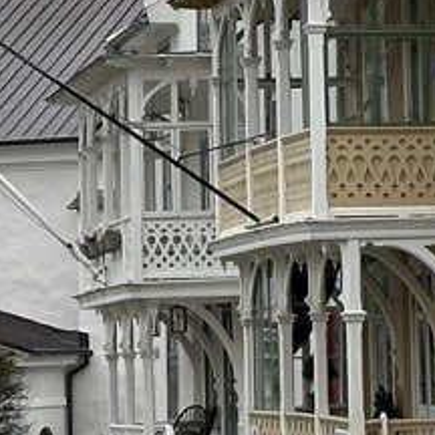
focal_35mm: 251
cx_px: 109
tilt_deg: +5.0
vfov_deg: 7.0
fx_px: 3569
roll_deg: +1.3
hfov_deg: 7.0
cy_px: 85
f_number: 1.78
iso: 64
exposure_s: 1/3472
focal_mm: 6.86
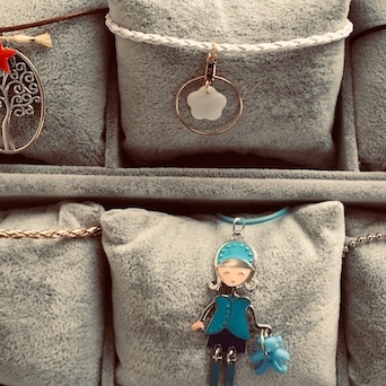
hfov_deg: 35.3
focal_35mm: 48
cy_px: 172
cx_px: 227
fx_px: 606
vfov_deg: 35.3
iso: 125
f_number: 2.2
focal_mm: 4.15
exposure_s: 1/10
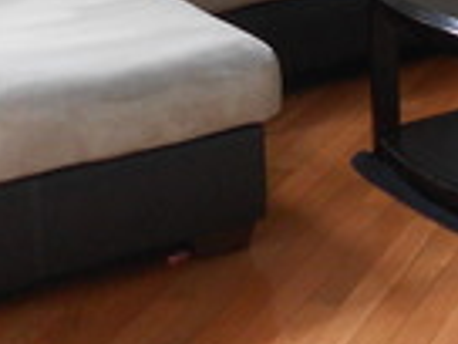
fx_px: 1614
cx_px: 734
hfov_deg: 14.7
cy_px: -310
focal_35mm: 122
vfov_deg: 11.2
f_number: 3.2
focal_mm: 4.6
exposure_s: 1/30
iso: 125
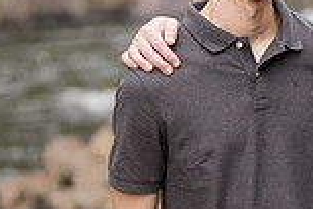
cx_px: 421
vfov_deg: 3.1
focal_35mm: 443
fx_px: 3855
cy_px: 72
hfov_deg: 4.6
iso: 320
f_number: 2.8
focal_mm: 118
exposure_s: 1/125
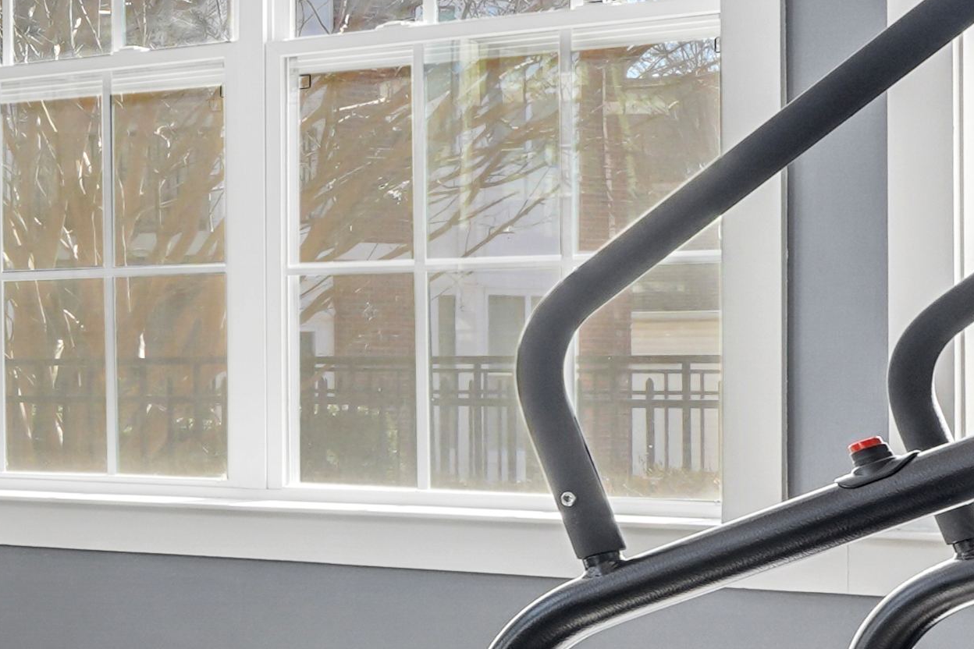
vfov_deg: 13.5
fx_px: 2732
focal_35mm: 101
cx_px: -1178
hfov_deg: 14.9
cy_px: 468
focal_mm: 21
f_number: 10
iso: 200
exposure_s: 1/13
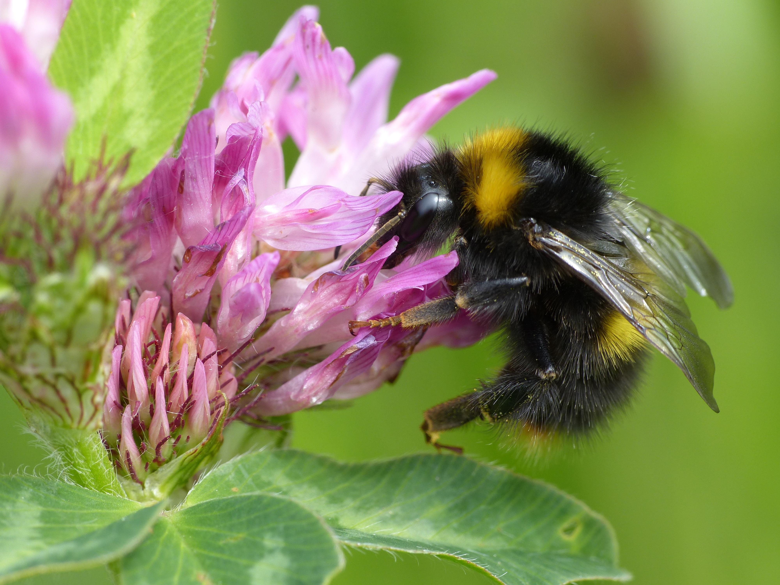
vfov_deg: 7.6
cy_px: 292
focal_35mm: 195
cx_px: 390
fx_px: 4394
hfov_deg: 10.1
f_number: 4
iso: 100
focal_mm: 35.1
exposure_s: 1/320
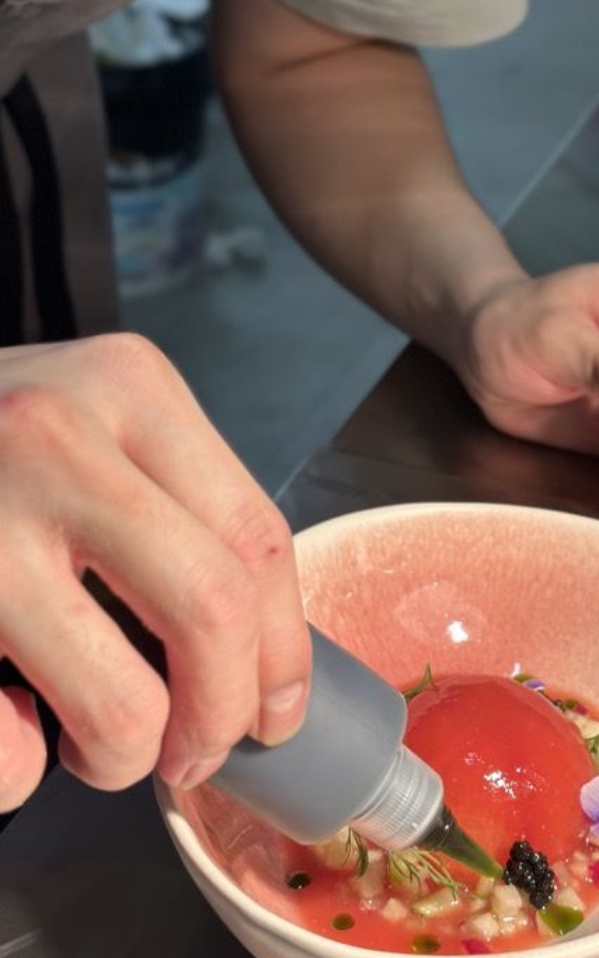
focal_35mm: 67
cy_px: 410
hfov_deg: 19.4
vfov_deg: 30.6
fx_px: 1750
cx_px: 406
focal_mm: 6.86
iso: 64
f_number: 1.78
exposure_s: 1/144
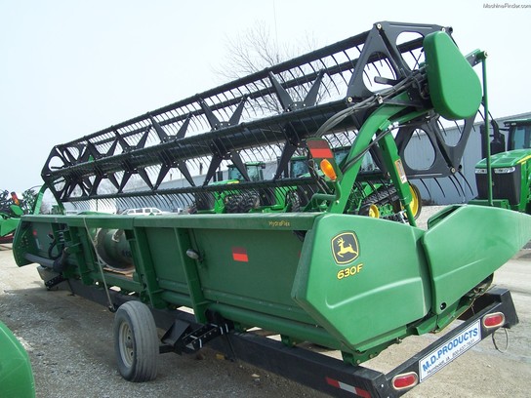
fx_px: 736
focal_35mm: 48
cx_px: 266
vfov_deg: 30.3
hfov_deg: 39.7
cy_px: 199
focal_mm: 8
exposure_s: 1/1000
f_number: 3
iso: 80
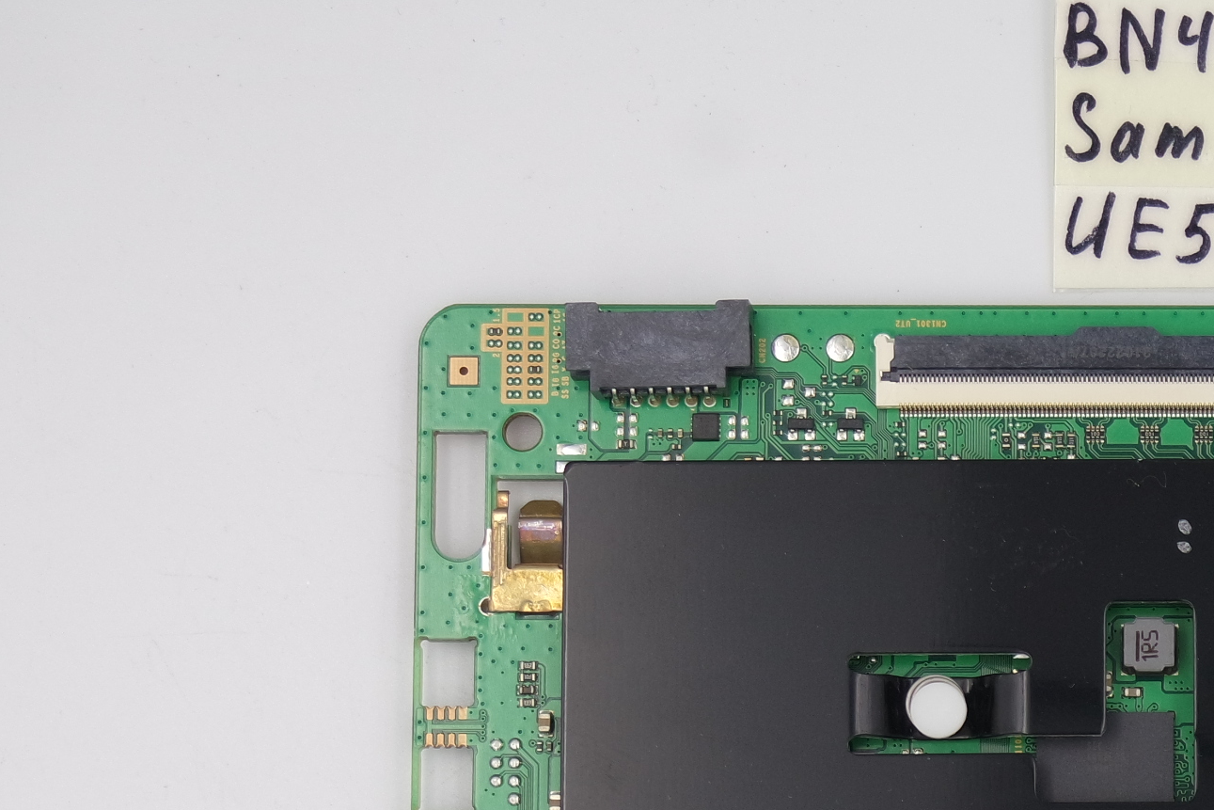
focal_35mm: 136
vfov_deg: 10.0
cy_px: 865
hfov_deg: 14.7
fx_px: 4586
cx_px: 1386
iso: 200
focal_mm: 22
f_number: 5
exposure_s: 1/100
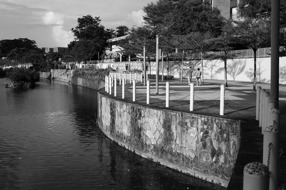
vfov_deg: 31.2
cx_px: 143
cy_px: 95
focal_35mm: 43
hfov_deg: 45.5
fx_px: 341
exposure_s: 1/400
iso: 100
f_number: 5
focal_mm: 43
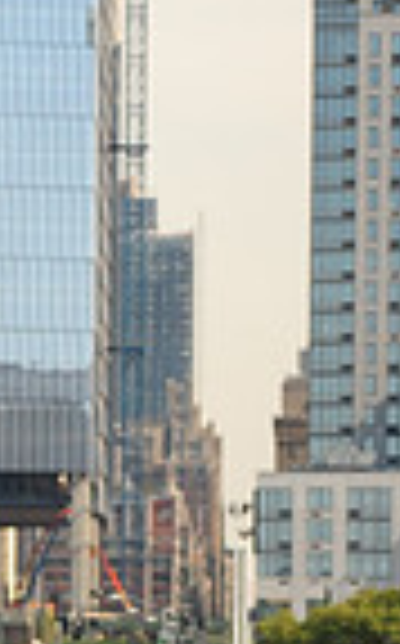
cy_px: 757
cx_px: -876
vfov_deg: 5.5
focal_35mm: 380
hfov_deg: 3.4
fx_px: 6648
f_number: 2.8
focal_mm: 92
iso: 320
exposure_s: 1/1250
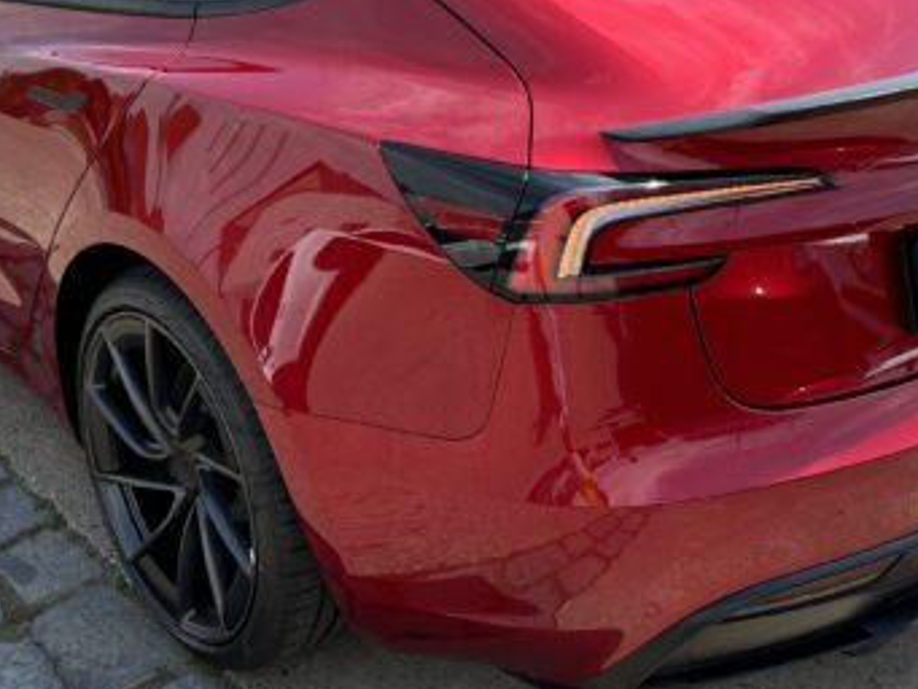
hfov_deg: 35.4
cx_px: 361
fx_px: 1433
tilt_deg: -20.8
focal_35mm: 54
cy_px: 234
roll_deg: +1.4
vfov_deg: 26.9
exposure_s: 1/2732
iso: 80
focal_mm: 6.86
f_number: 1.78
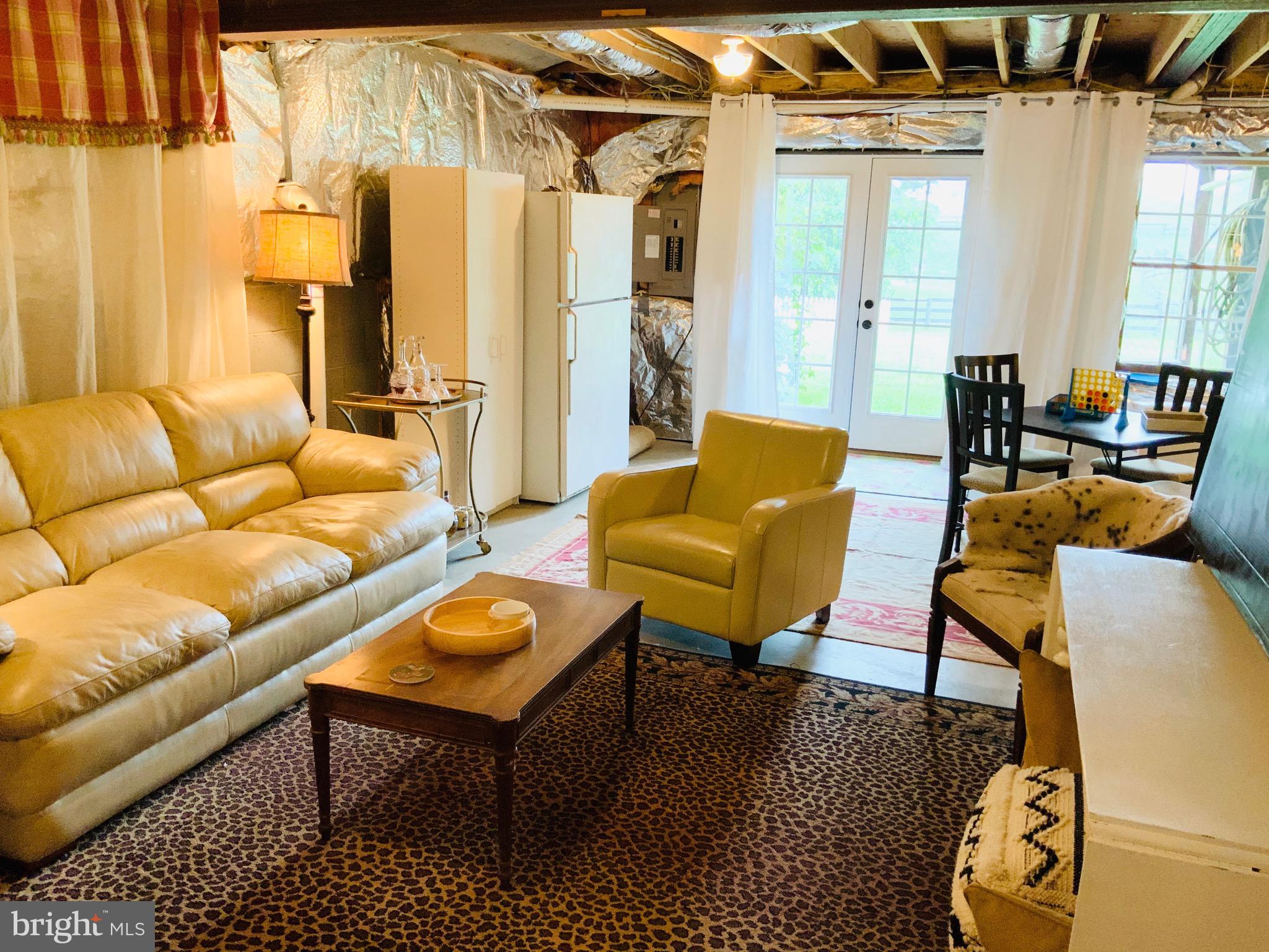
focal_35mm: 29
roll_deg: -1.3
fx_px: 1063
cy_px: 476
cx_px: 634
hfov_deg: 61.7
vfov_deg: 48.2
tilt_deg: -13.2
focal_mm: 3
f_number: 1.8
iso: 250
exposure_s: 1/60
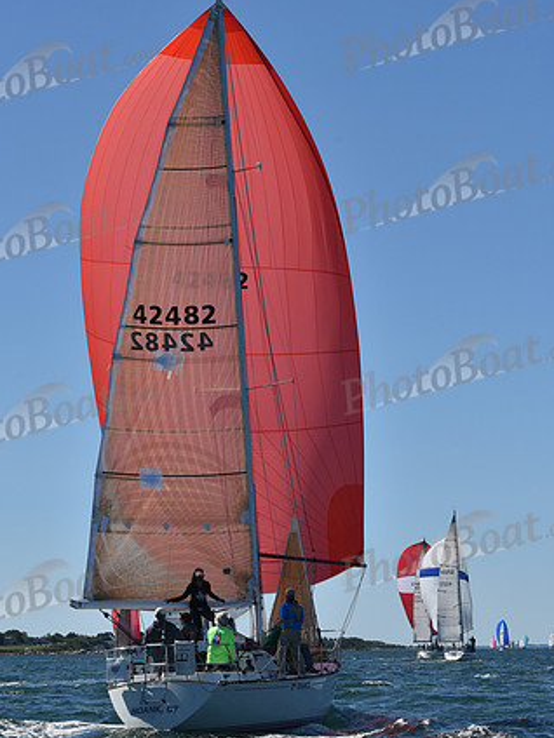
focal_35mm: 92
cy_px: 305
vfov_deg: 21.3
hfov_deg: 16.1
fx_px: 1963
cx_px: 252
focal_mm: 70
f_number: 9
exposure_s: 1/1250
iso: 250
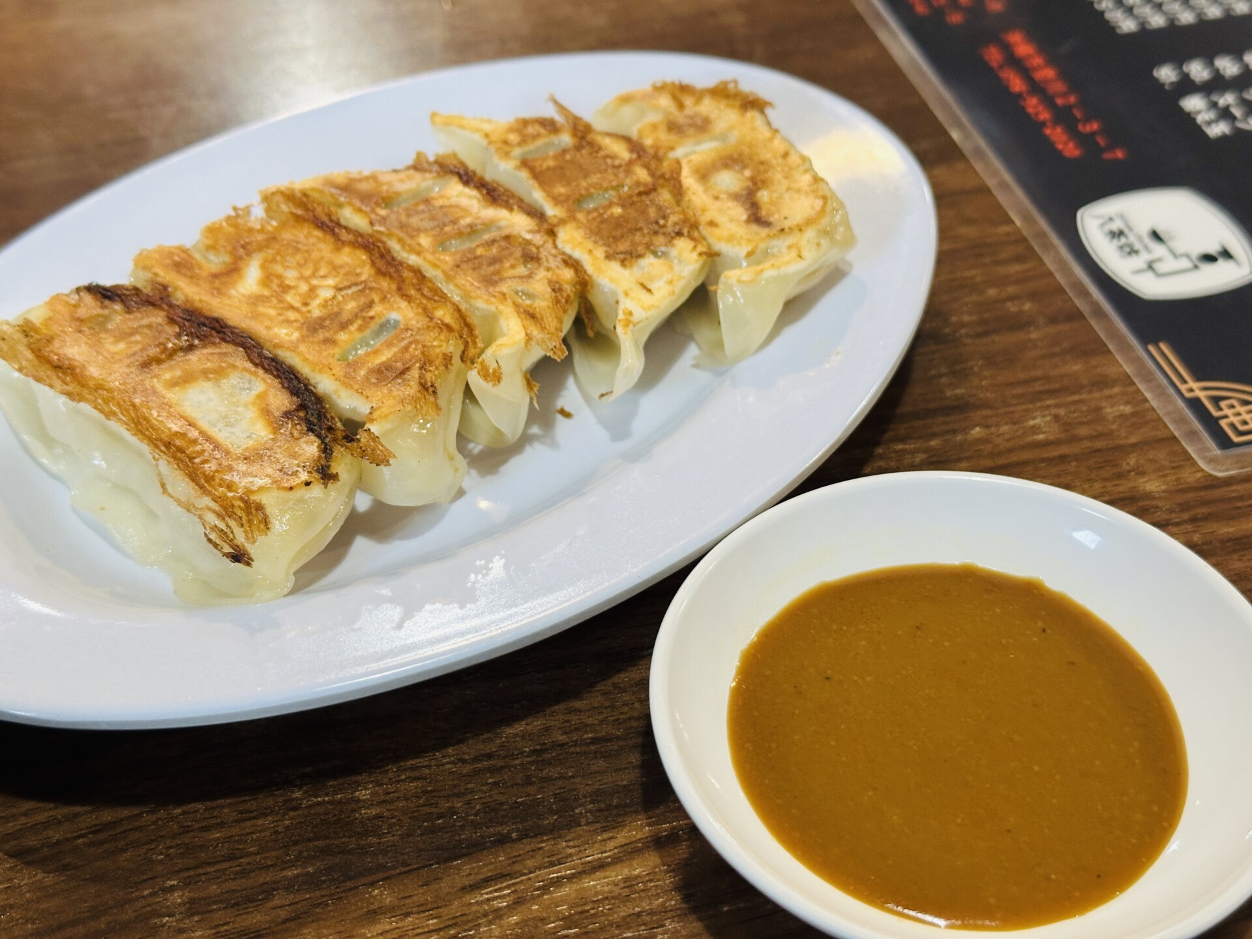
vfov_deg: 30.3
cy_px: 470
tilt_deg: -42.3
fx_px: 1736
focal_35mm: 48
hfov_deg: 39.7
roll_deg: +0.7
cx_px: 626
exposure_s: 1/60
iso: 100
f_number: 1.78
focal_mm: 6.86
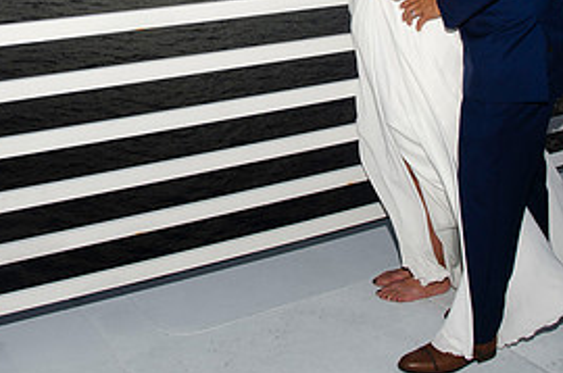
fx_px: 905
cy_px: 2
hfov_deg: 34.5
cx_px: 273
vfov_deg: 22.4
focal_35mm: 58
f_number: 5.6
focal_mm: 18
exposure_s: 1/250
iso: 200
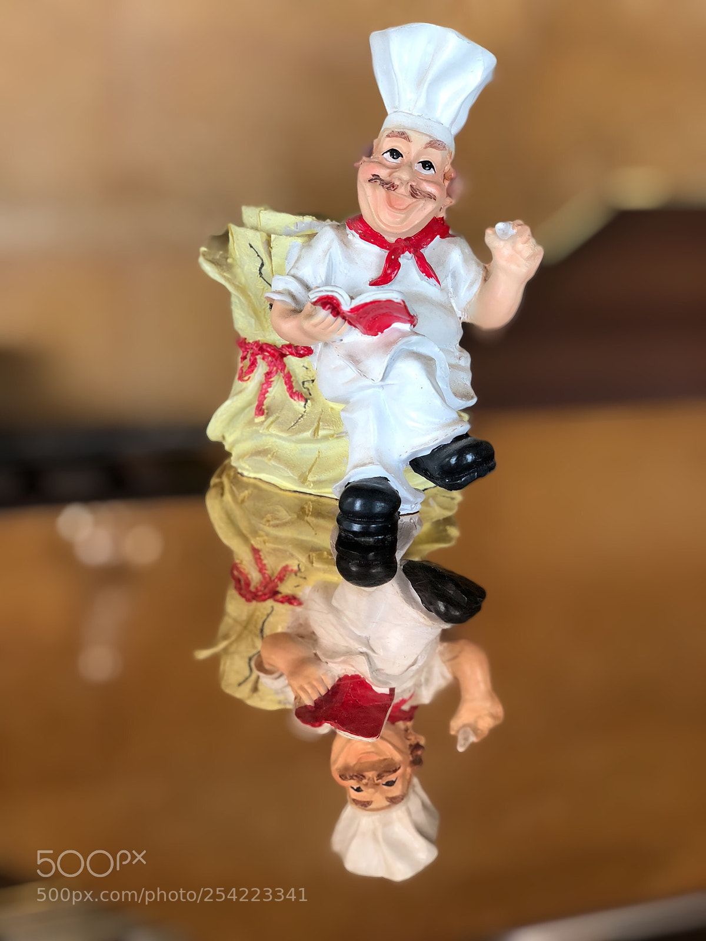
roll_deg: -2.4
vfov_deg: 36.8
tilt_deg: -15.7
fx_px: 1414
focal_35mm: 52
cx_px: 353
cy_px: 470
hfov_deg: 28.0
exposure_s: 1/60
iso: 40
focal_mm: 6
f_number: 2.4
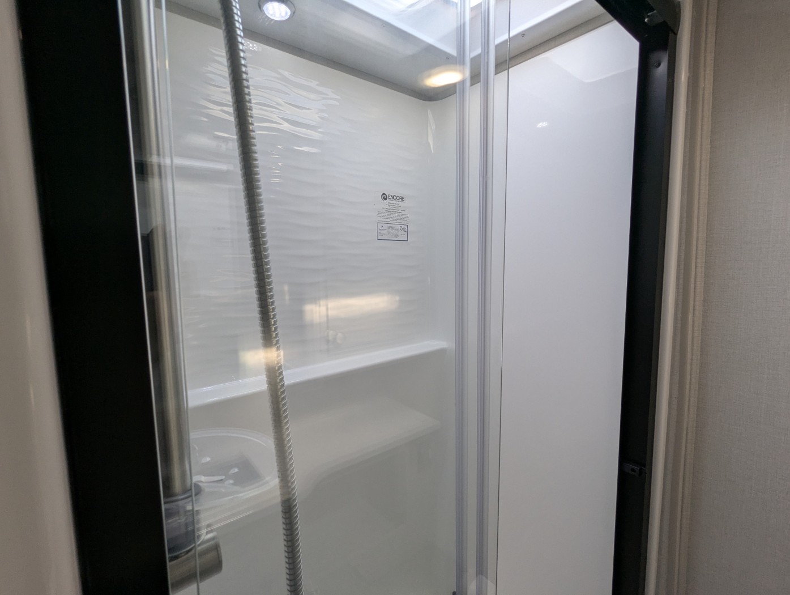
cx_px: 395
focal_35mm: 16
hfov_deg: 94.4
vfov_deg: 78.2
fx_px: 366
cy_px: 298
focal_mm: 2.35
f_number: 2.2
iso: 63
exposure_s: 1/248
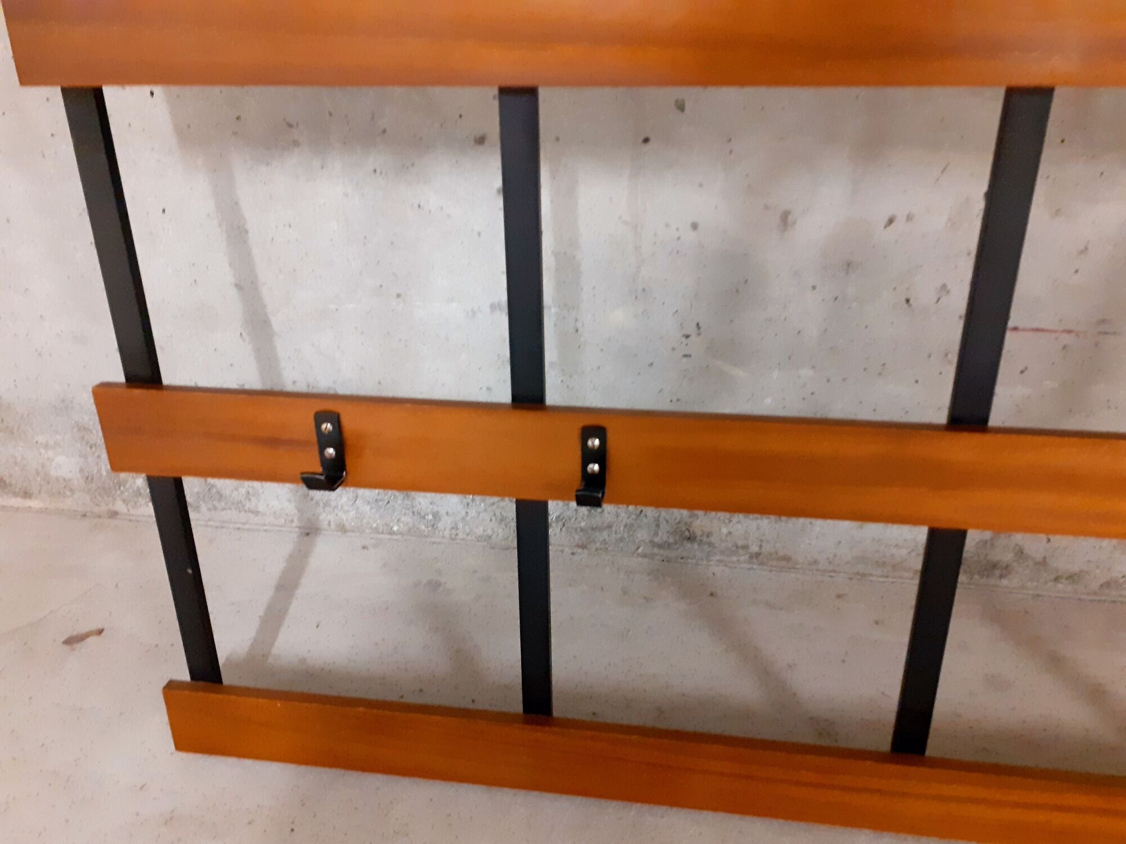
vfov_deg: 51.4
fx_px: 878
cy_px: 422
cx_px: 563
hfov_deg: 65.3
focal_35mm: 27
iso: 400
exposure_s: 1/25
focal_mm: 3.6
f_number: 1.9
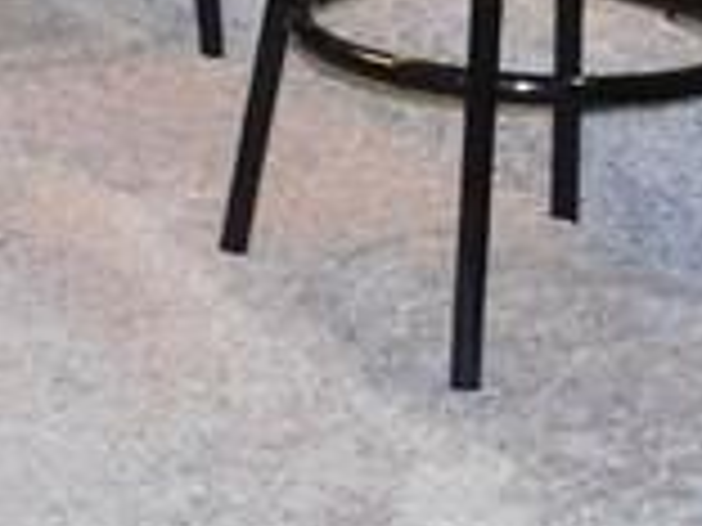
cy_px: -450
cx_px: -688
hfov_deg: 8.0
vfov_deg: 6.2
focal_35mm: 236
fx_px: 4786
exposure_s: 1/30
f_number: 3.5
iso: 560
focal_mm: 6.3
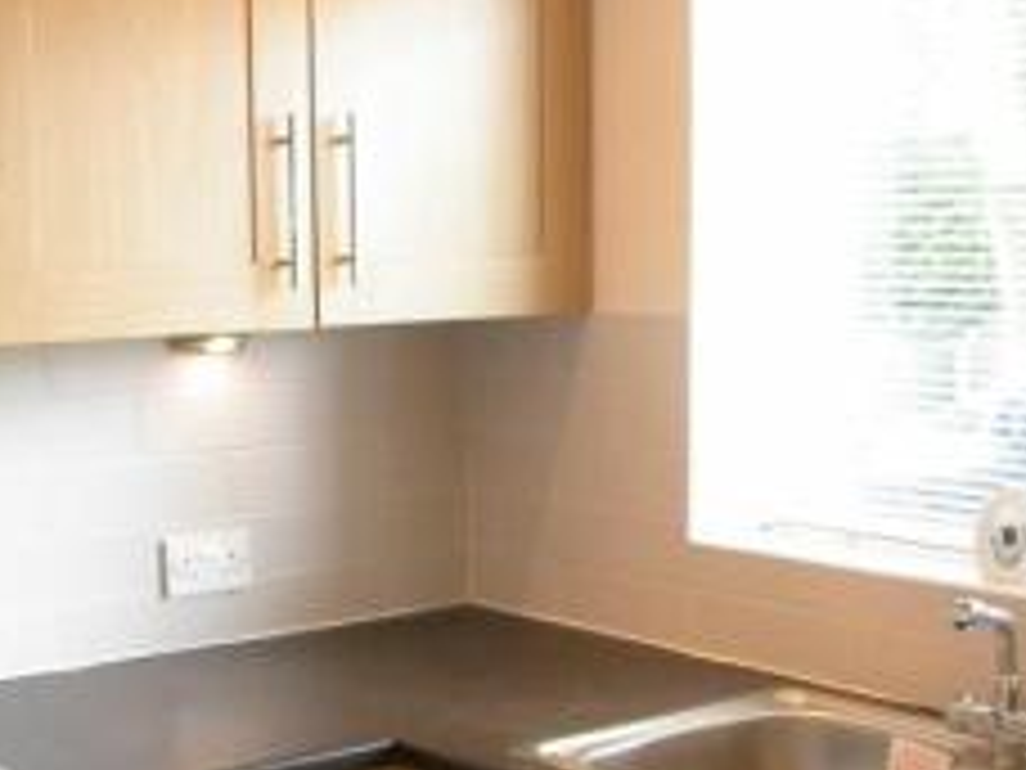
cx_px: 358
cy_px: 678
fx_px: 2875
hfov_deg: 20.2
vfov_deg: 15.1
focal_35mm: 97
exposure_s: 1/9.6
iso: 100
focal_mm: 7.85
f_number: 2.6
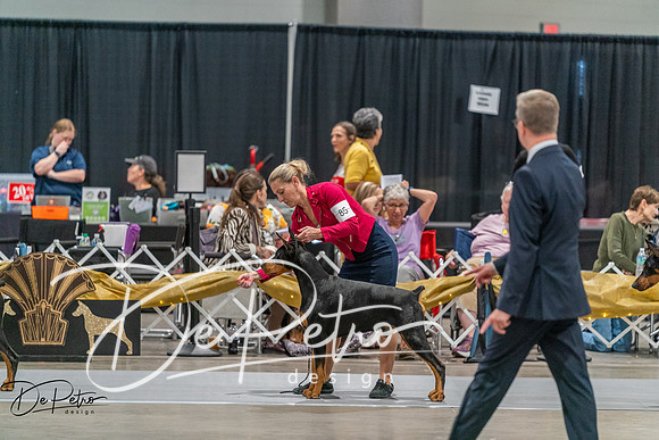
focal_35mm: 200
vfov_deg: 6.9
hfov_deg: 10.3
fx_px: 3662
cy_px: 220
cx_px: 330
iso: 6400
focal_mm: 200
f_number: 2.8
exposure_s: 1/250
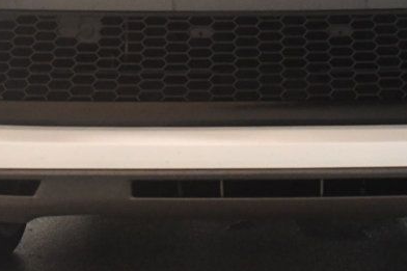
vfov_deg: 14.2
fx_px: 1062
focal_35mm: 94
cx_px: 256
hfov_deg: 21.6
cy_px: -30
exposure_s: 1/125
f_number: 3.8
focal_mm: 24
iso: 3200
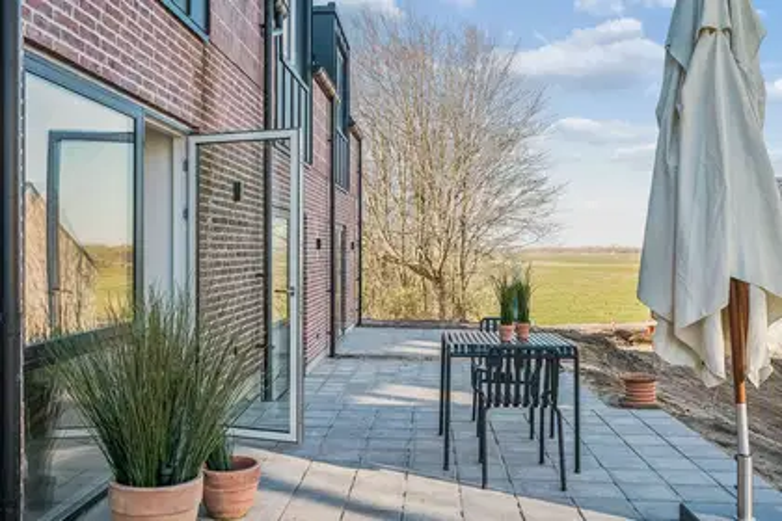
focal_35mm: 35
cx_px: 391
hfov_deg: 54.4
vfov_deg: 37.9
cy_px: 260
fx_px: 760
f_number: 6.3
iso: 250
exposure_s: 1/160
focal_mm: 35
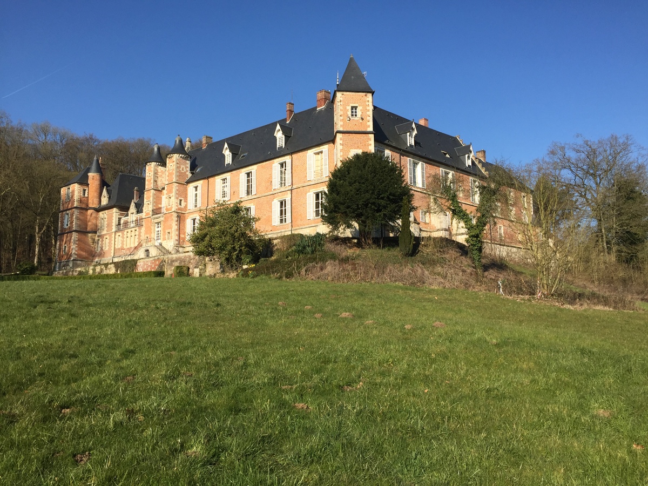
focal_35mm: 29
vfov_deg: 48.2
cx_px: 324
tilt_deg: +8.1
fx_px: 543
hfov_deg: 61.7
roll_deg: +1.3
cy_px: 243
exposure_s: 1/1883
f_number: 2.2
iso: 32
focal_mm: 4.15
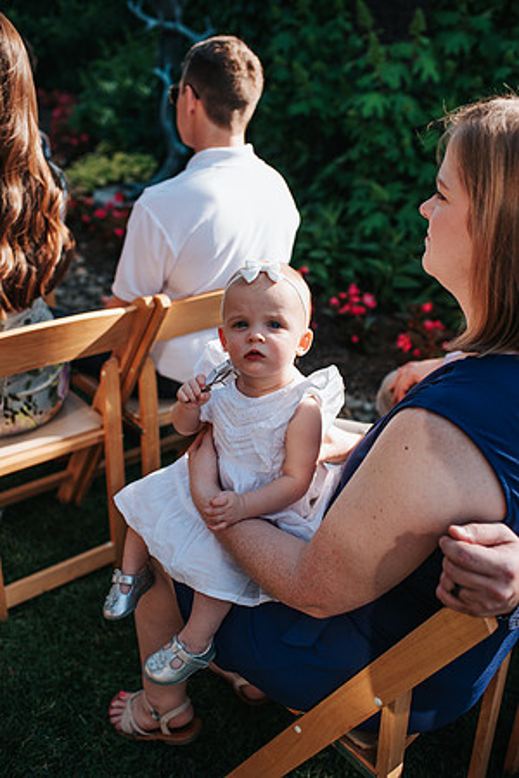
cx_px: 260
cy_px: 389
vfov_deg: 54.4
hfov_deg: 37.9
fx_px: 757
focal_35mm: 35
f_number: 3.2
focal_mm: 35
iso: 125
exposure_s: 1/500
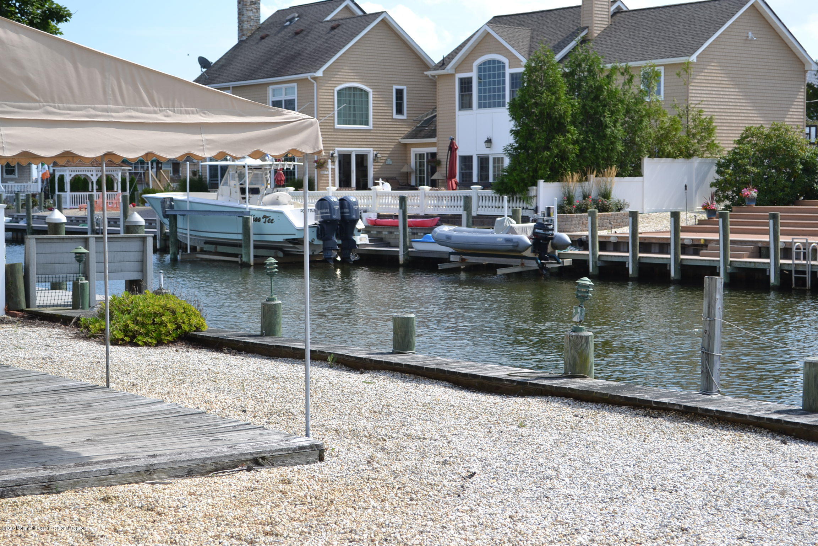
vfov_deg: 20.6
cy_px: 273
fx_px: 1500
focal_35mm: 66
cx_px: 409
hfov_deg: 30.5
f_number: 7.1
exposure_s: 1/200
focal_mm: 44
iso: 100
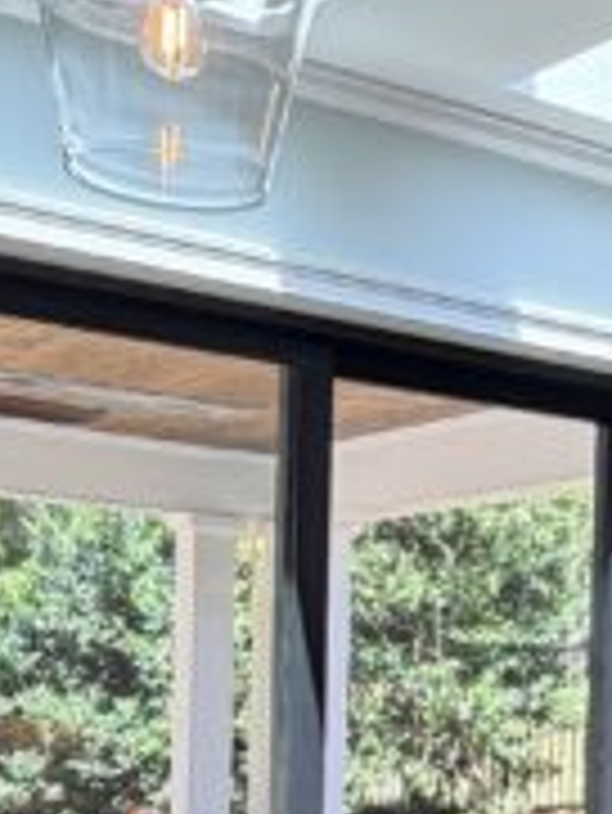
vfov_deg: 23.3
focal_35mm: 79
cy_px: 881
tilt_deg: -3.9
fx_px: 1860
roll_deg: -2.5
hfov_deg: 17.6
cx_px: 774
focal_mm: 2.22
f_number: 2.2
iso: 50
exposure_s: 1/120
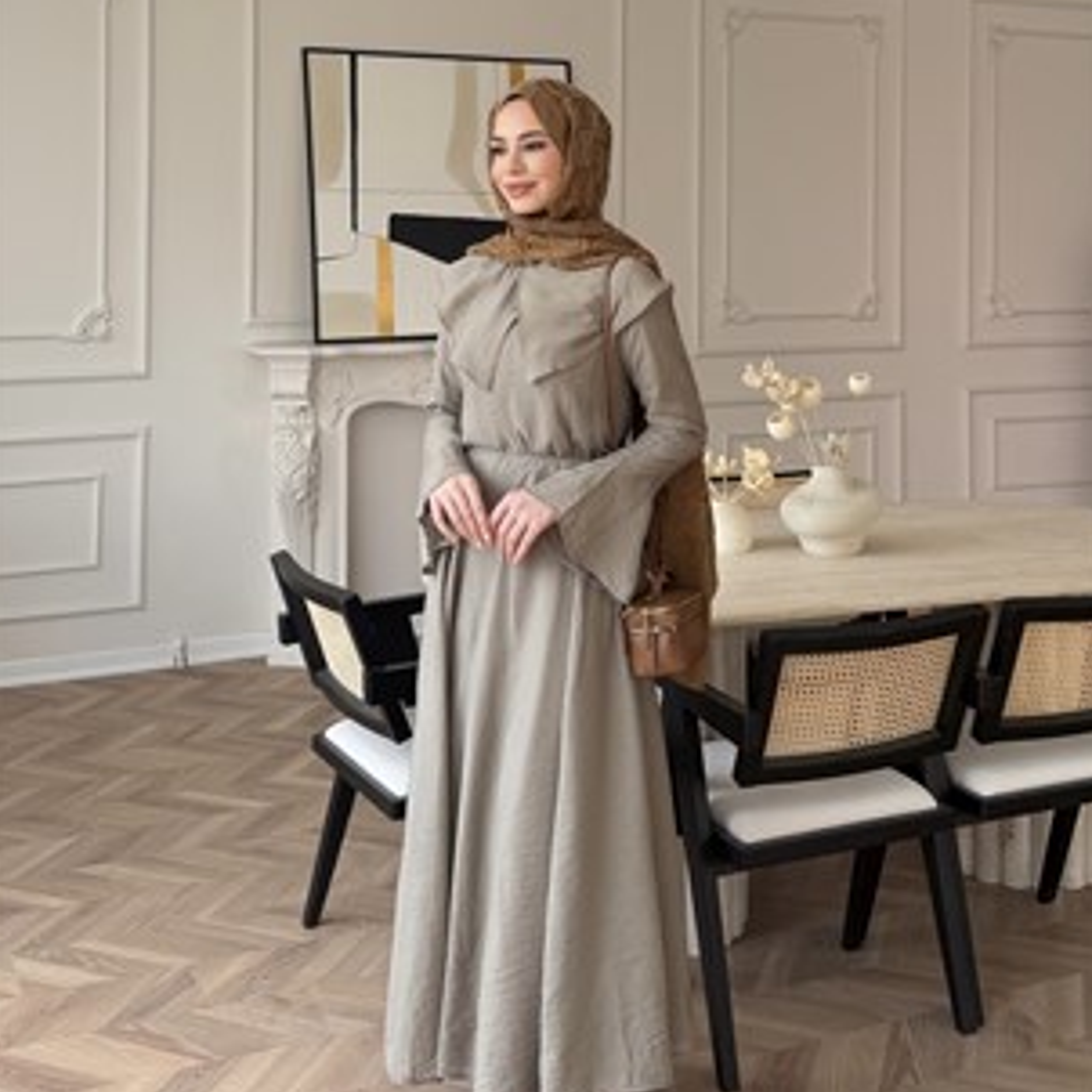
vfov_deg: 55.6
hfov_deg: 55.6
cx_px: 542
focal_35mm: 29
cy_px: 588
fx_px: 1035
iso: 80
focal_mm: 6.76
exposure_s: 1/342
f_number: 1.78
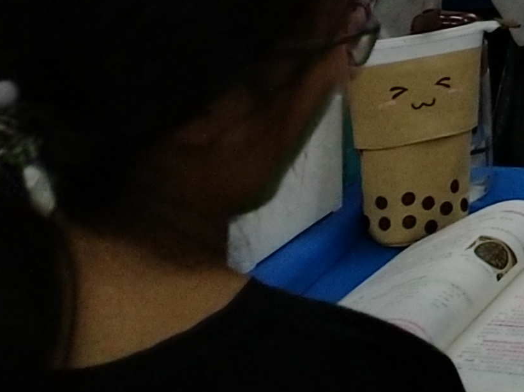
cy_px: -573
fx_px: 2209
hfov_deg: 11.9
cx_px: 1086
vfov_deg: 9.1
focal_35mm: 146
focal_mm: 3.44
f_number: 2
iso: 108
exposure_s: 1/40
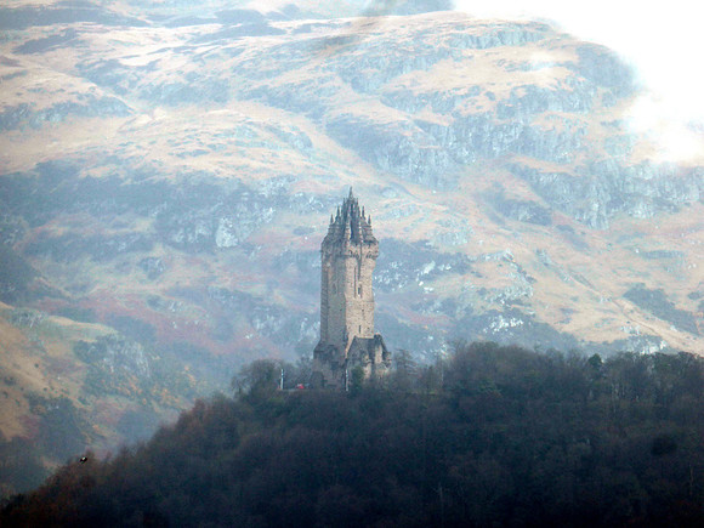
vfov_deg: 3.5
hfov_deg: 4.7
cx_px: 352
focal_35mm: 425
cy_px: 264
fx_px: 8643
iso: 100
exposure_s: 1/400
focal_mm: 68.9
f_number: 5.9
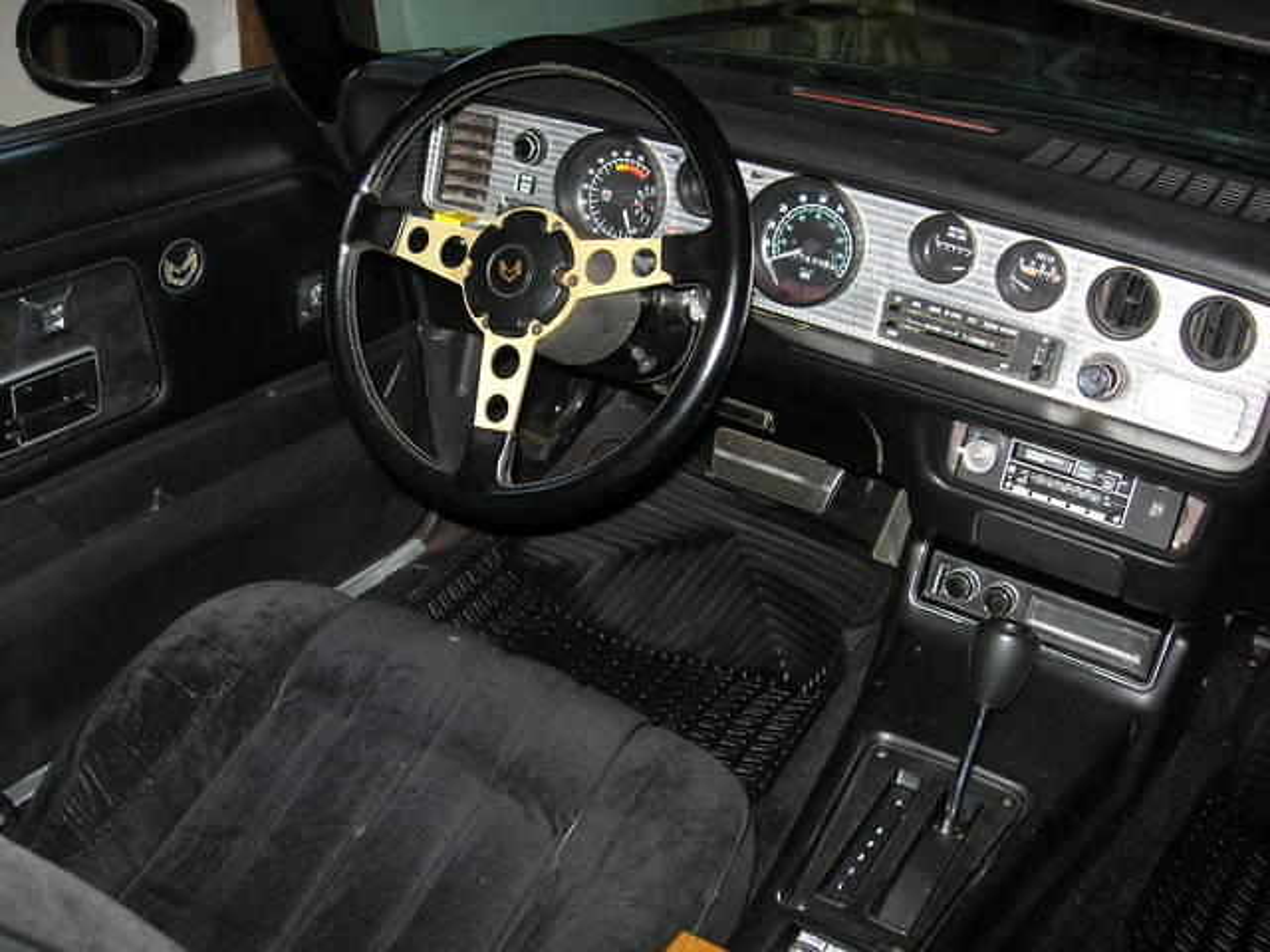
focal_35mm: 38
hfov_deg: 49.0
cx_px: 635
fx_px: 1394
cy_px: 476
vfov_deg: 37.7
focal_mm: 7.8
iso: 64
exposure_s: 1/60.1
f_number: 2.8
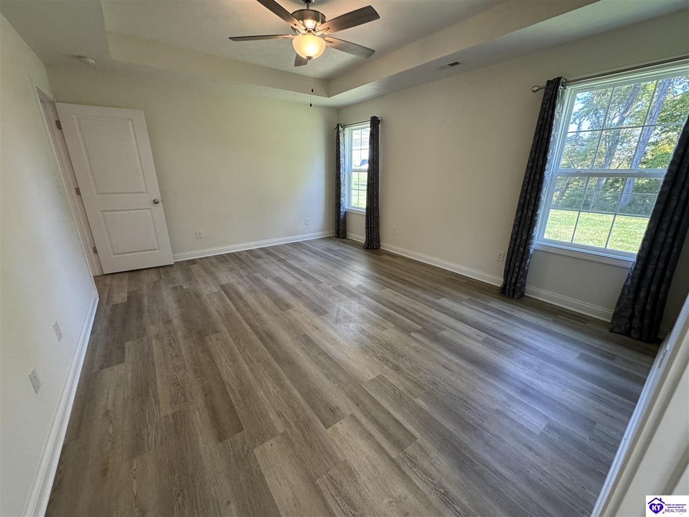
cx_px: 344
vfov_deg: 85.7
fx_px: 279
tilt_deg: -18.6
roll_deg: -0.4
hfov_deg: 102.1
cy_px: 258
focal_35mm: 14
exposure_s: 1/120
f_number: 2.2
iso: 320
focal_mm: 2.22
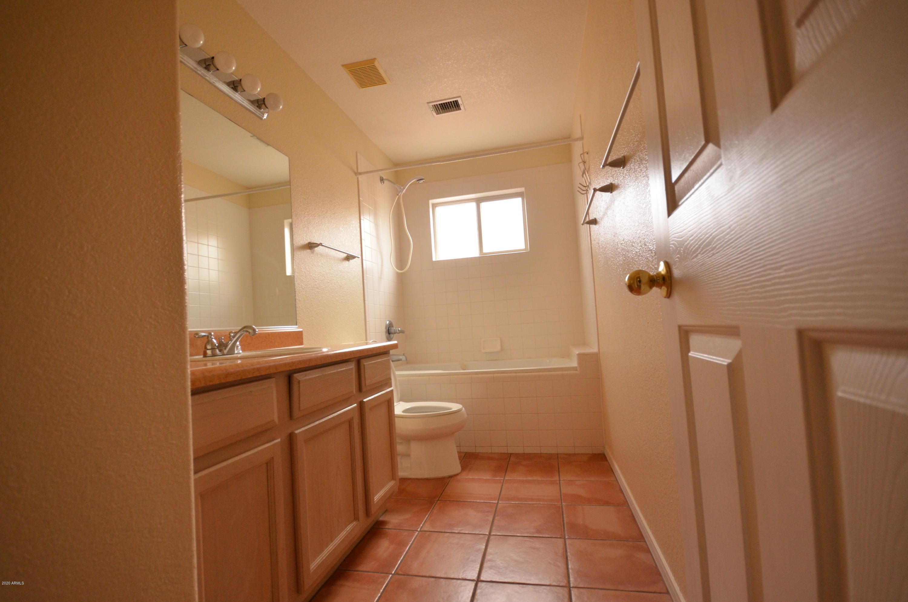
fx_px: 378
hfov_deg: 100.5
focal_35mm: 15
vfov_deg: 77.1
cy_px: 301
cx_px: 454
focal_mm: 10
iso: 1000
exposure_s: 1/30
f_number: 5.6
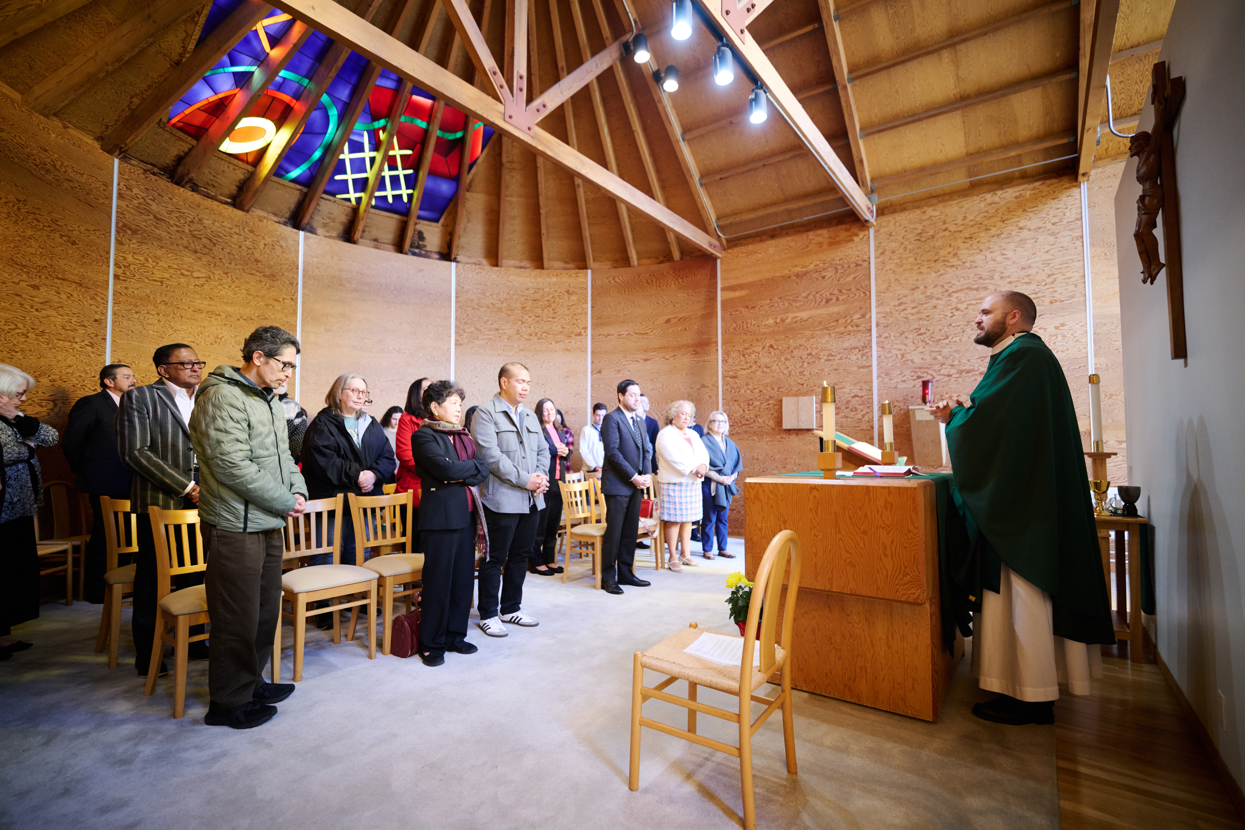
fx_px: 553
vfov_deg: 73.7
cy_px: 415
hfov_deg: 96.7
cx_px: 622
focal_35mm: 16
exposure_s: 1/200
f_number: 1.8
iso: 1600
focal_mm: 16
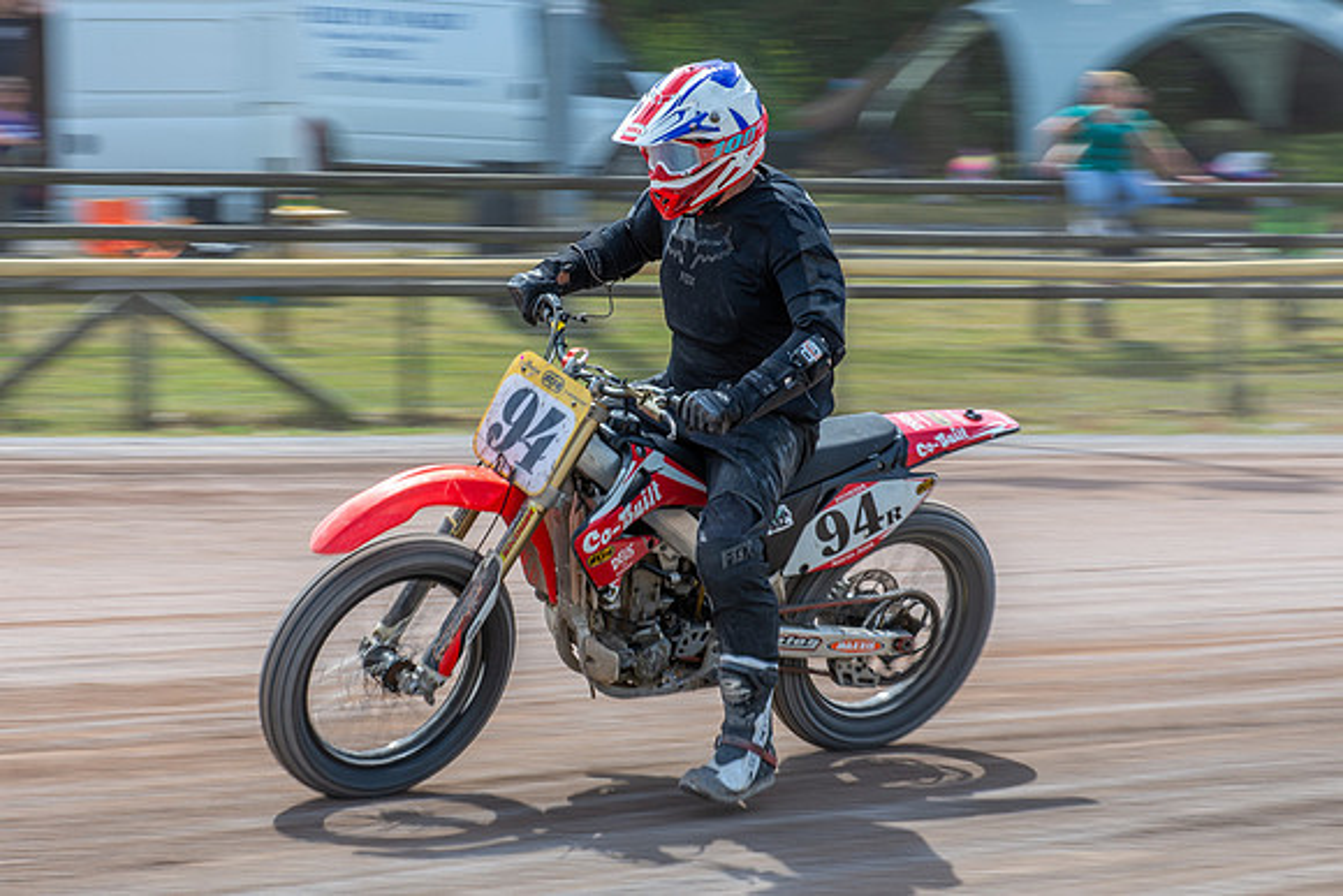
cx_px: 548
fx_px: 4965
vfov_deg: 10.3
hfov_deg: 15.4
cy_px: 511
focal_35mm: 133
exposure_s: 1/160
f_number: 8
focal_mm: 70
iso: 160
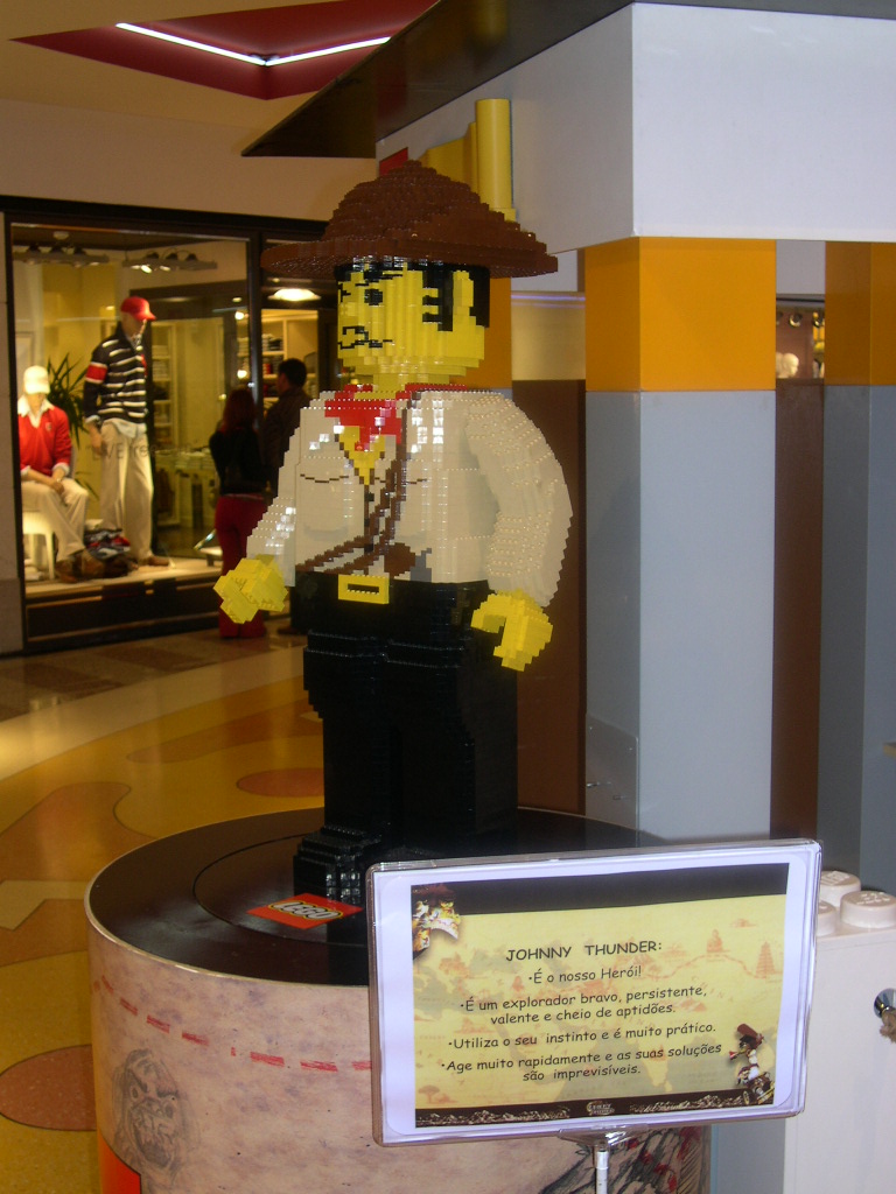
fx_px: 1622
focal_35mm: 47
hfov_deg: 30.9
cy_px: 597
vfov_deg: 40.4
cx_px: 448
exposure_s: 1/60
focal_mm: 10.1
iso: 100
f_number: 3.1
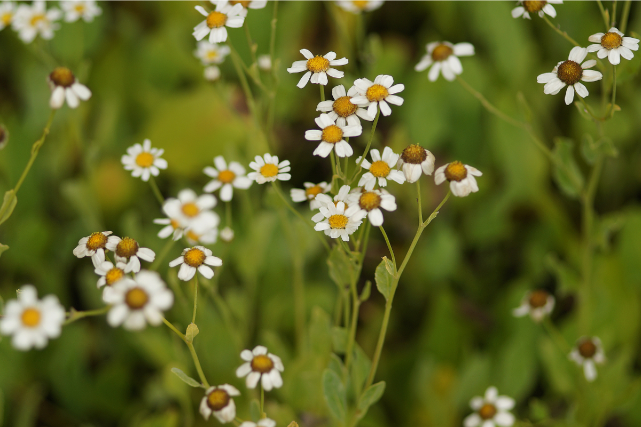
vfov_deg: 9.1
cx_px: 320
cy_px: 214
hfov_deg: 13.7
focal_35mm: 150
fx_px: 2671
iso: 100
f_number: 2.8
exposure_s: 1/250
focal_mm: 100
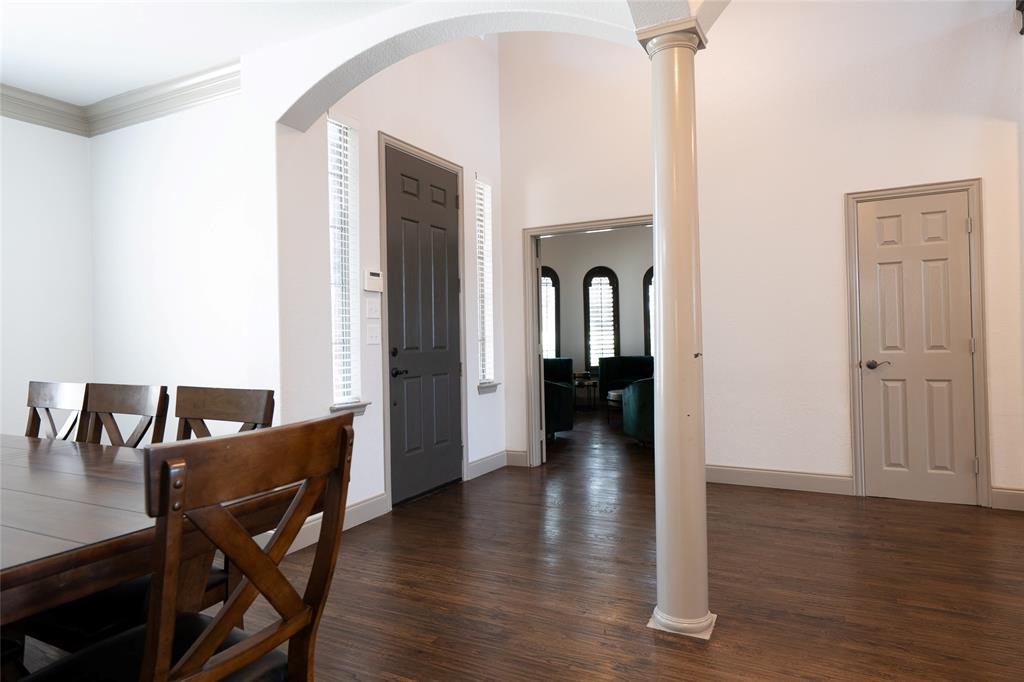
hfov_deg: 81.2
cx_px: 512
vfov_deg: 59.5
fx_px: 597
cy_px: 341
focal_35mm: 21
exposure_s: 1/13
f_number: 4
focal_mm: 14
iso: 250
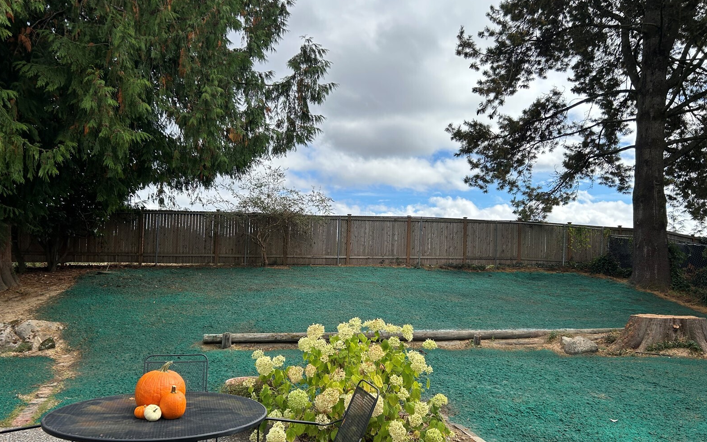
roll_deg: -1.7
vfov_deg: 44.4
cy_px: 256
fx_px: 539
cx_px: 354
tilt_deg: +1.6
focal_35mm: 28
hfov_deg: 66.5
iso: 50
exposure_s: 1/2762
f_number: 1.5
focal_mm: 5.7
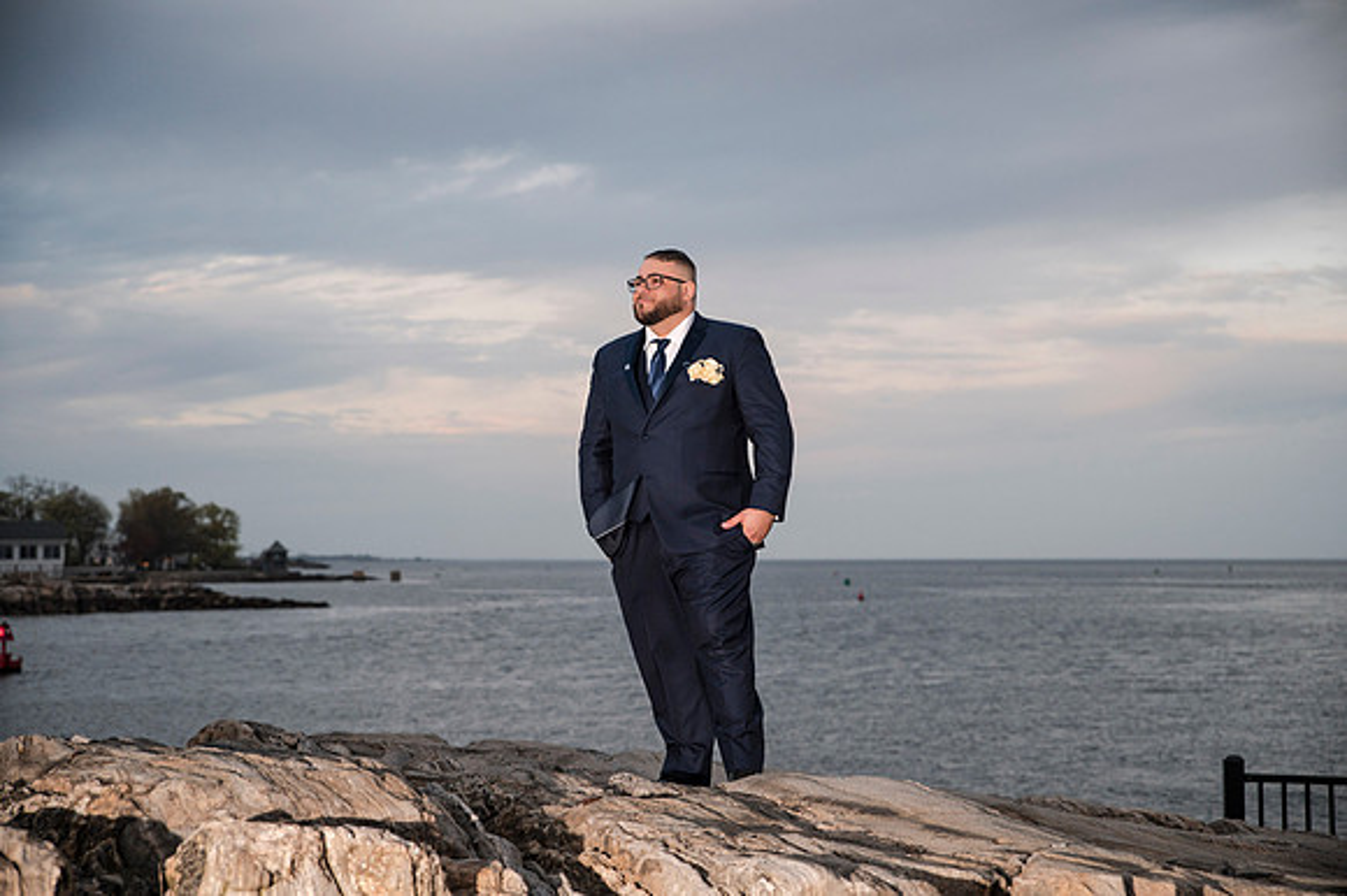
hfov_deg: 34.2
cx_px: 674
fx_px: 2189
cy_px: 448
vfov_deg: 23.1
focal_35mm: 59
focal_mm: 58
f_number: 3.2
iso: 1250
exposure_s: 1/1250
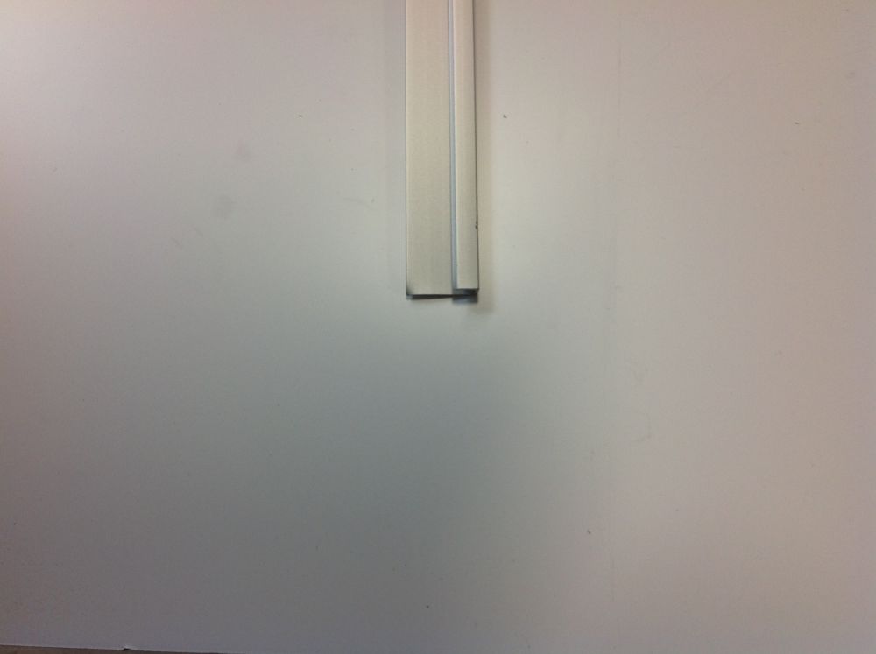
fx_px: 884
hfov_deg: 52.7
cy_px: 327
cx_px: 438
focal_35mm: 35
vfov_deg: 40.6
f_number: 2.4
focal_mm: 4.28
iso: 64
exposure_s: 1/33
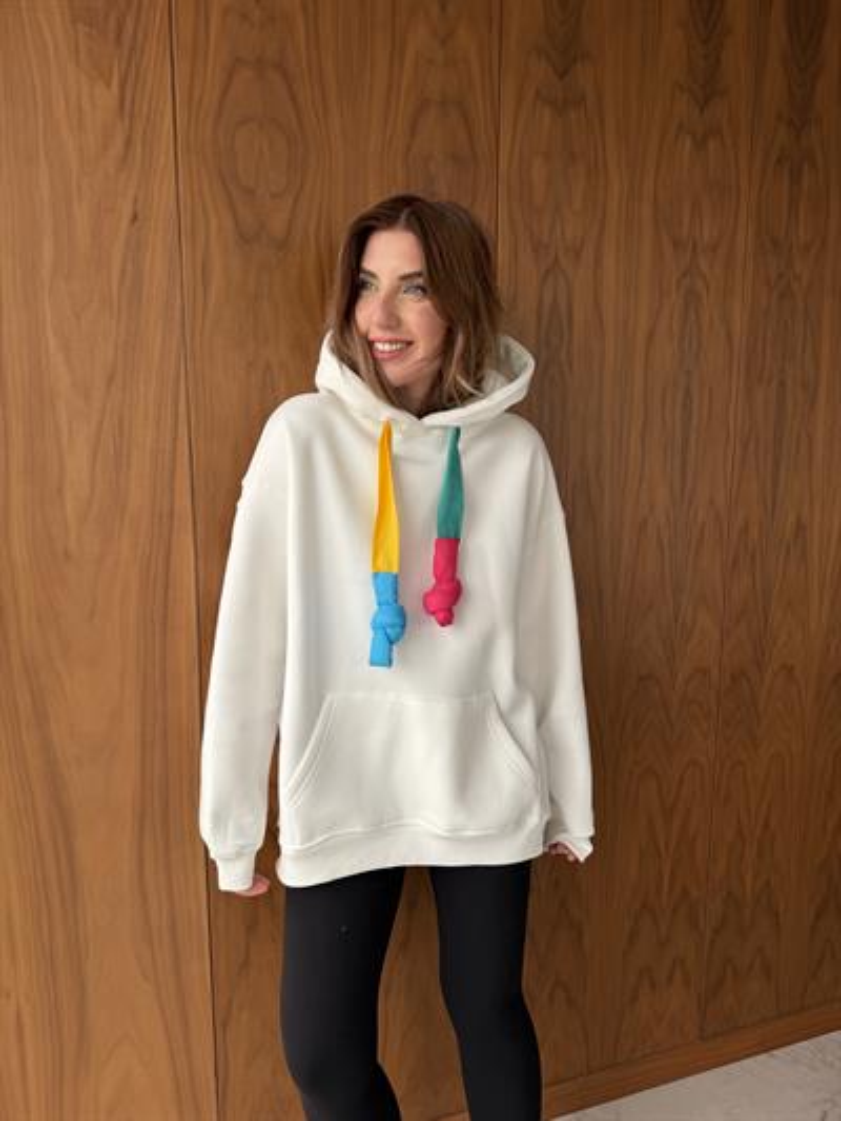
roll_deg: +1.6
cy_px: 560
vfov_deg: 71.6
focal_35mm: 24
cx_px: 420
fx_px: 777
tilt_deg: -7.5
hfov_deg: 56.8
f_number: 1.78
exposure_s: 1/121
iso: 80
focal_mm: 6.76
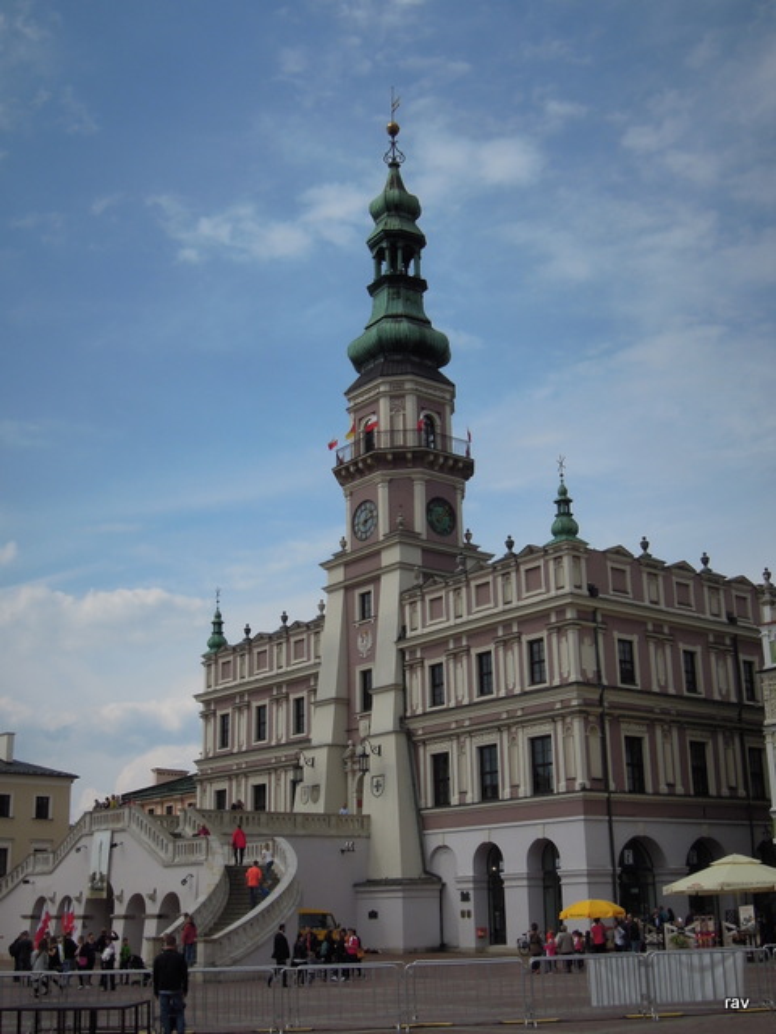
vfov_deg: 42.1
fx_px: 1345
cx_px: 388
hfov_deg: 32.2
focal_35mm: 45
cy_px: 517
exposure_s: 1/1250
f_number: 5.6
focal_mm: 8.1
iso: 160
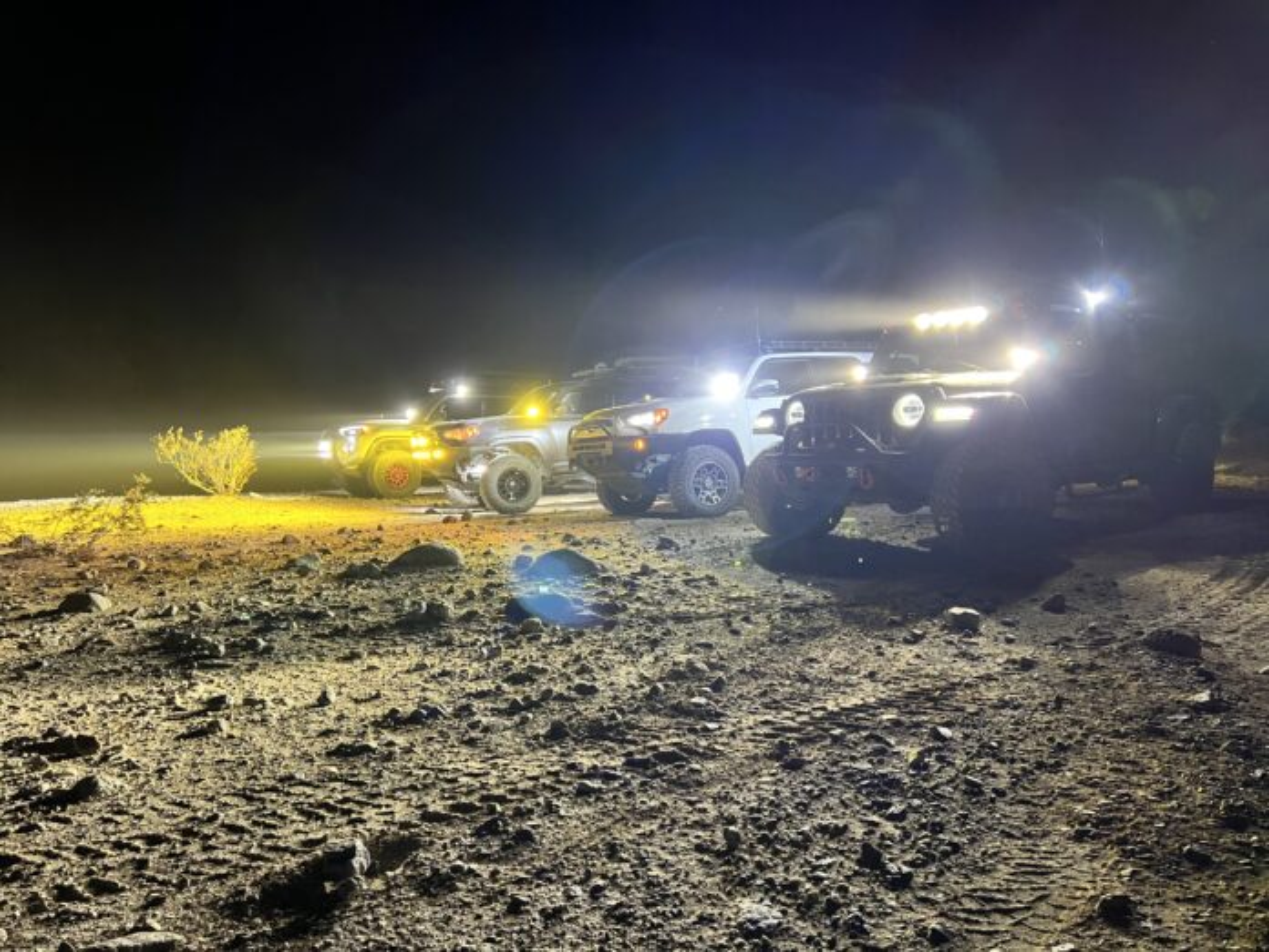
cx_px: 634
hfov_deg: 67.3
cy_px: 476
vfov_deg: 53.1
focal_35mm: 26
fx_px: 953
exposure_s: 1/48
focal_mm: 5.7
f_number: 1.5
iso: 500
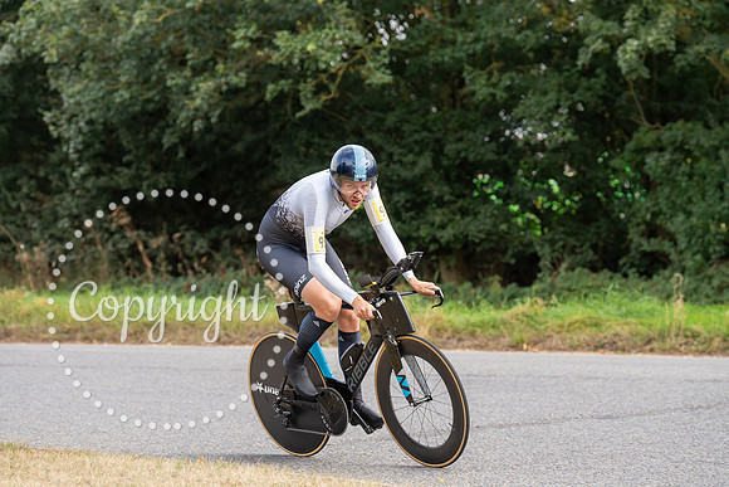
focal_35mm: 119
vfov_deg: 11.5
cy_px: 244
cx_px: 364
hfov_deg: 17.2
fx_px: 2410
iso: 500
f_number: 4
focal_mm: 119
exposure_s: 1/1000
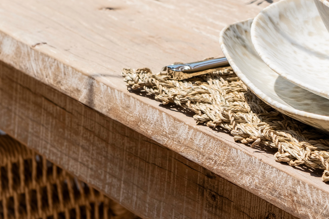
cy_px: -10
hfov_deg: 14.2
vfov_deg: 9.7
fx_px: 1279
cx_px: 395
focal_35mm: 140
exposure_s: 1/8000
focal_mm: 50
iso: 200
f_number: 7.1
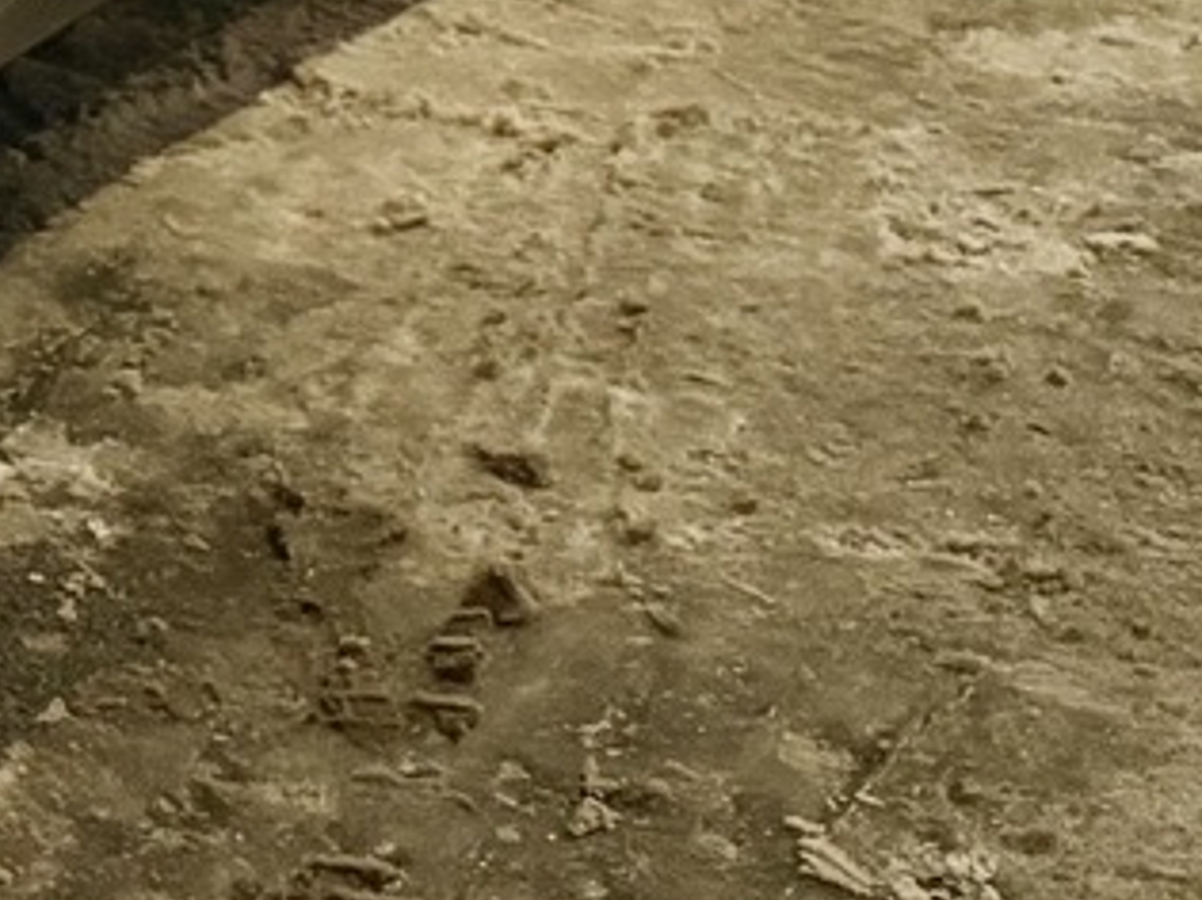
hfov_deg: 14.2
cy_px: -172
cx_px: -977
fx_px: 4235
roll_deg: -2.3
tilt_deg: -17.4
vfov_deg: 11.9
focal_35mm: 122
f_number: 1.78
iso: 800
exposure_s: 1/25
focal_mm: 6.76
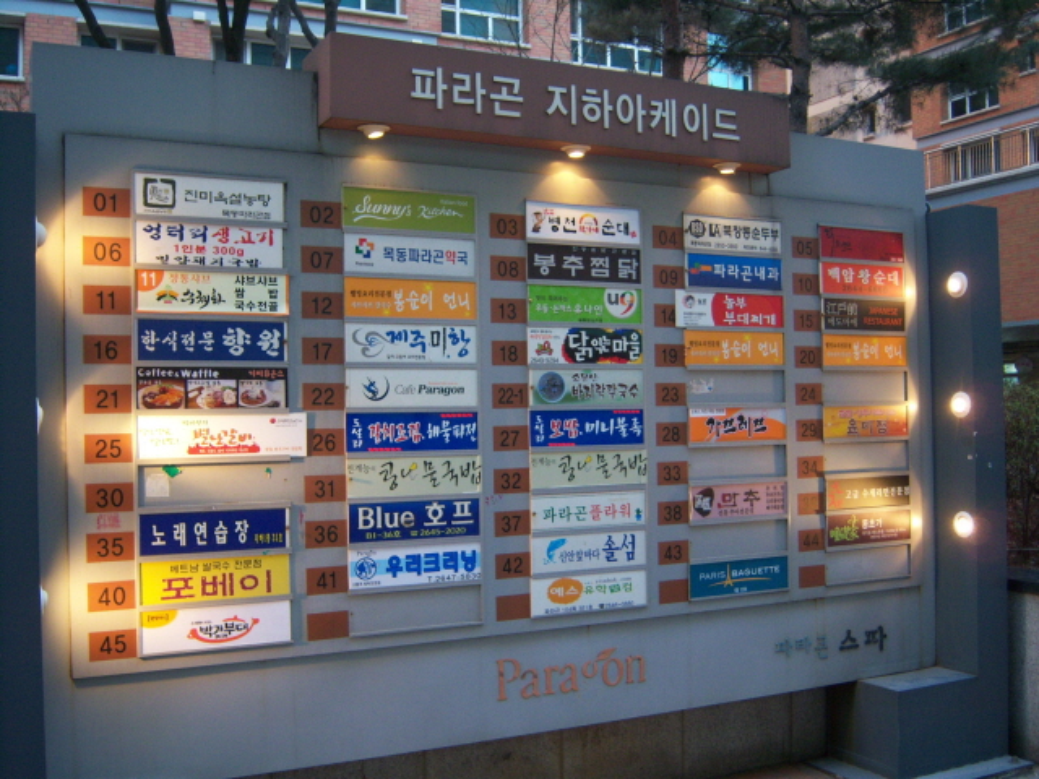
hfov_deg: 51.4
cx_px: 520
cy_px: 390
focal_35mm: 36
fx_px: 1081
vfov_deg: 39.7
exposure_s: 1/25
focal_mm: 7.5
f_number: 2.8
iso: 160
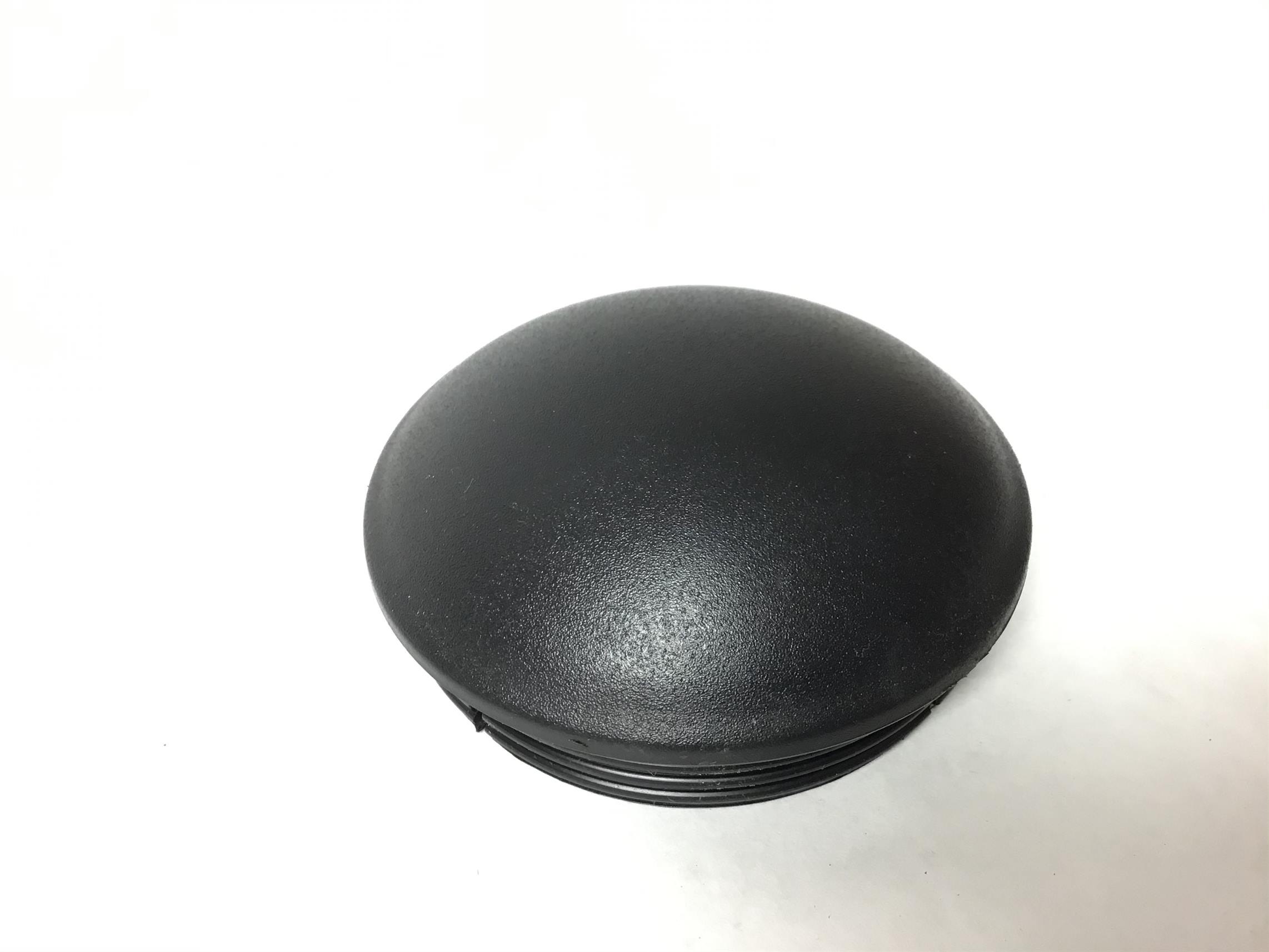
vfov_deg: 45.4
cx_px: 634
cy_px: 476
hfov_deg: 58.4
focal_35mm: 31
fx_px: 1136
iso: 100
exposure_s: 1/33
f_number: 2.4
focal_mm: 3.3
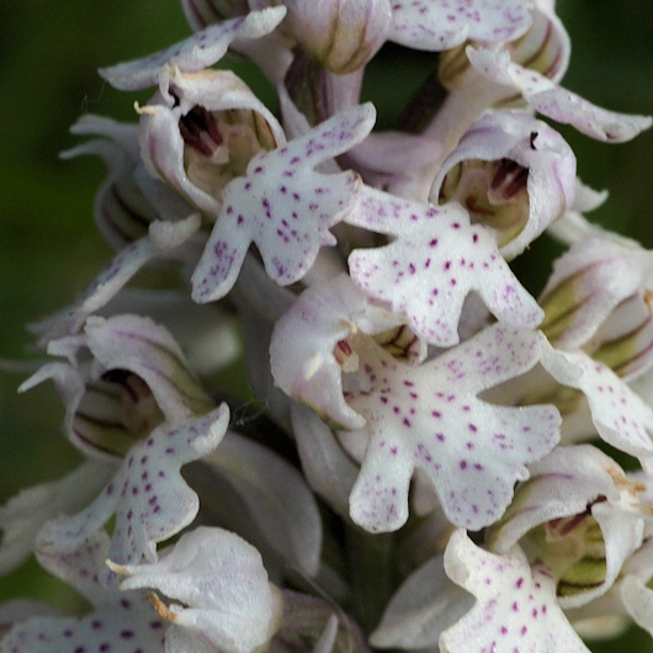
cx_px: 326
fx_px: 3692
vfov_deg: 10.1
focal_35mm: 173
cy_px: 370
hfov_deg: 10.1
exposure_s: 1/160
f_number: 16
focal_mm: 90
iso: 800
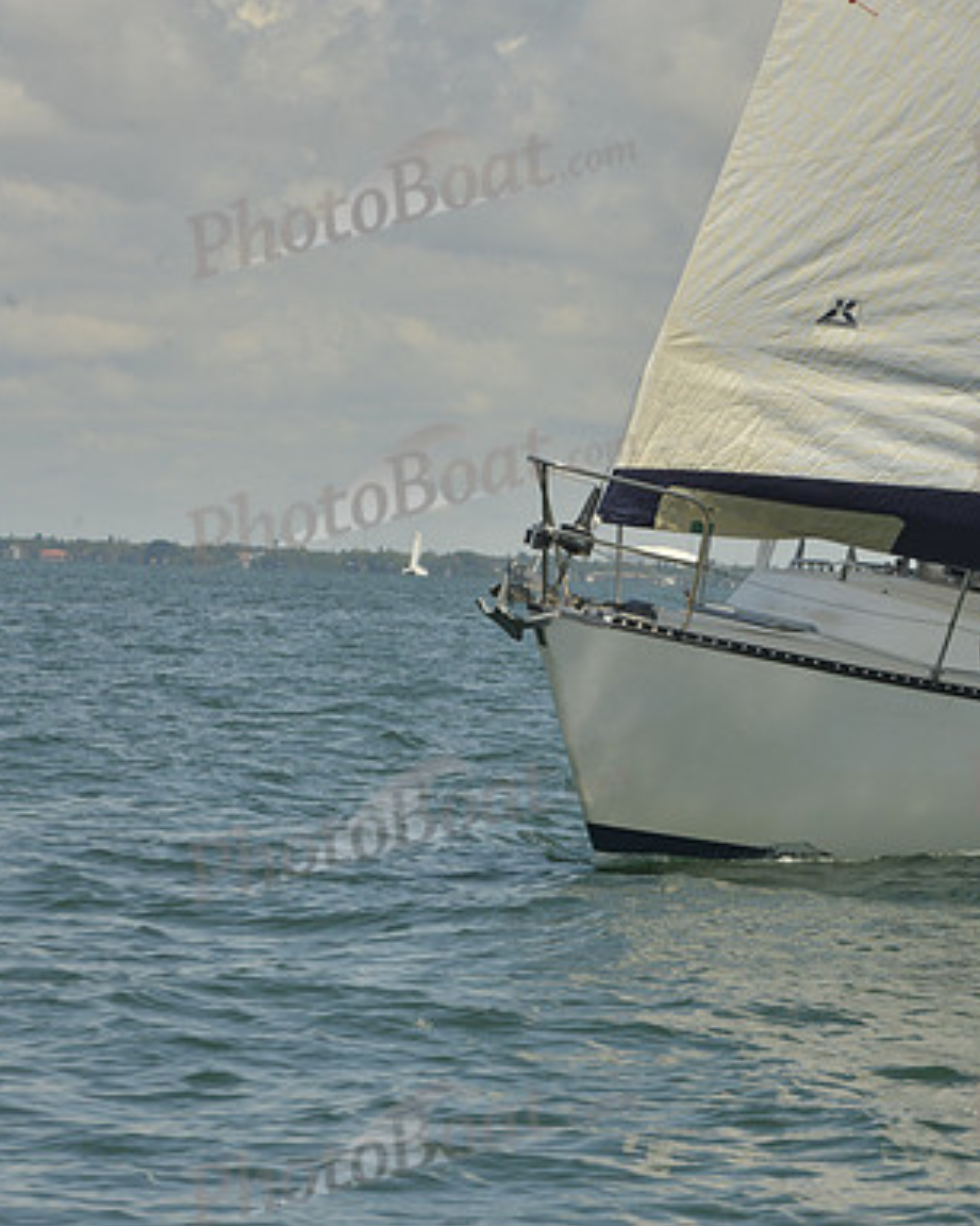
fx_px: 8233
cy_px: 611
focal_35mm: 227
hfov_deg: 6.8
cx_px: 804
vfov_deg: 8.5
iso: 280
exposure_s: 1/500
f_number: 16
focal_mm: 160
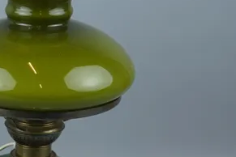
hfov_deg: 18.1
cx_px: -102
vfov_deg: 13.4
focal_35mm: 102
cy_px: 101
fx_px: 669
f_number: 4.5
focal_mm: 33
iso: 100
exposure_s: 1/60
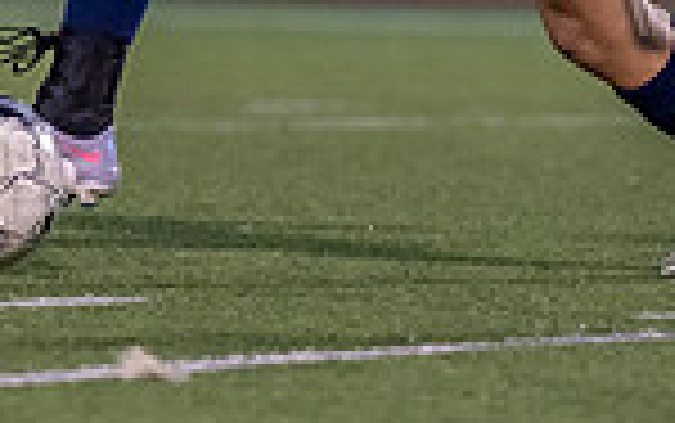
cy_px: -363
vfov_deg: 1.1
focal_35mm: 1227
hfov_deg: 1.7
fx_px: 22589
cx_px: 380
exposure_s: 1/1000
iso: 3200
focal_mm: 200
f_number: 2.8
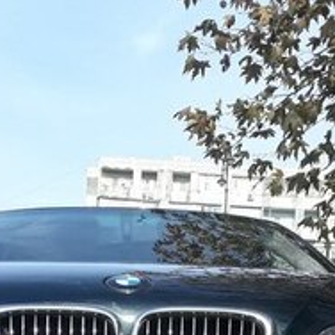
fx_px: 953
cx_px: 141
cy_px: 439
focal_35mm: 87
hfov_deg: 19.9
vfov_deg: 18.5
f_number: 1.9
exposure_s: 1/956
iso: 40
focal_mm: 3.7
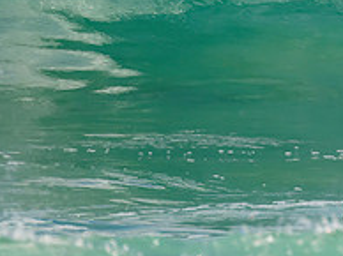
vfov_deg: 0.6
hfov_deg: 0.9
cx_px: 481
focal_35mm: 2303
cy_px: -75
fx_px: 22792
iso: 1400
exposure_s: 1/2000
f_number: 11
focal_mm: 800
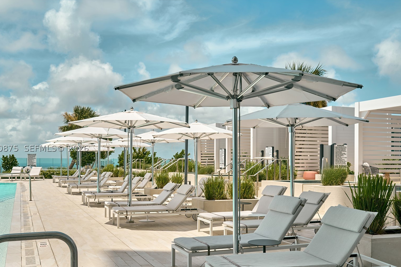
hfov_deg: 49.5
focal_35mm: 39
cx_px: 192
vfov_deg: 34.2
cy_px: 148
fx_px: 434
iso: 125
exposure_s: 1/640
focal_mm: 35
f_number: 10
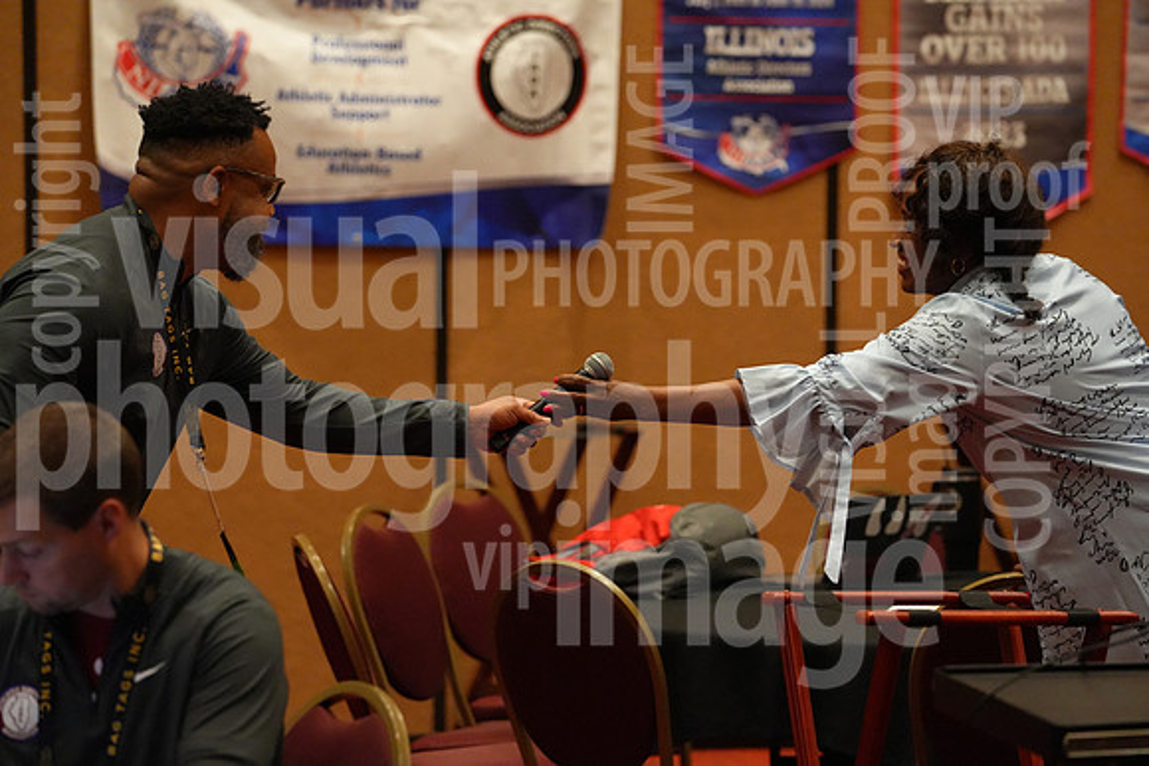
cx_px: 574
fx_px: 5044
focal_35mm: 158
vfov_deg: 8.7
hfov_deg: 13.0
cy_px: 383
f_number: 4.5
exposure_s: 1/320
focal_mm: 158
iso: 10000
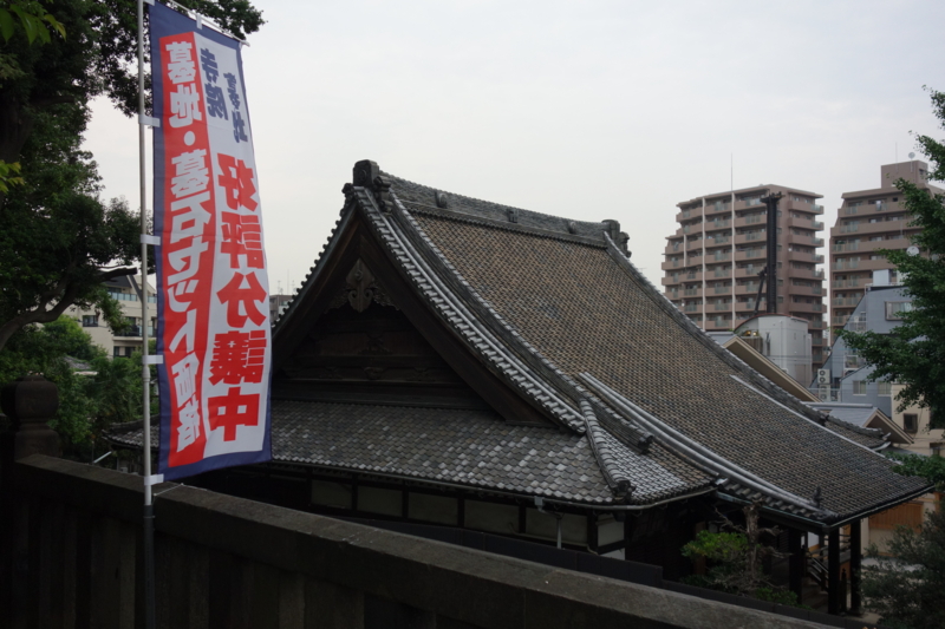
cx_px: 472
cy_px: 314
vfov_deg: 37.8
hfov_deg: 54.4
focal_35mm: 35
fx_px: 919
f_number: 3.2
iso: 250
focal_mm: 13.09
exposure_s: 1/200
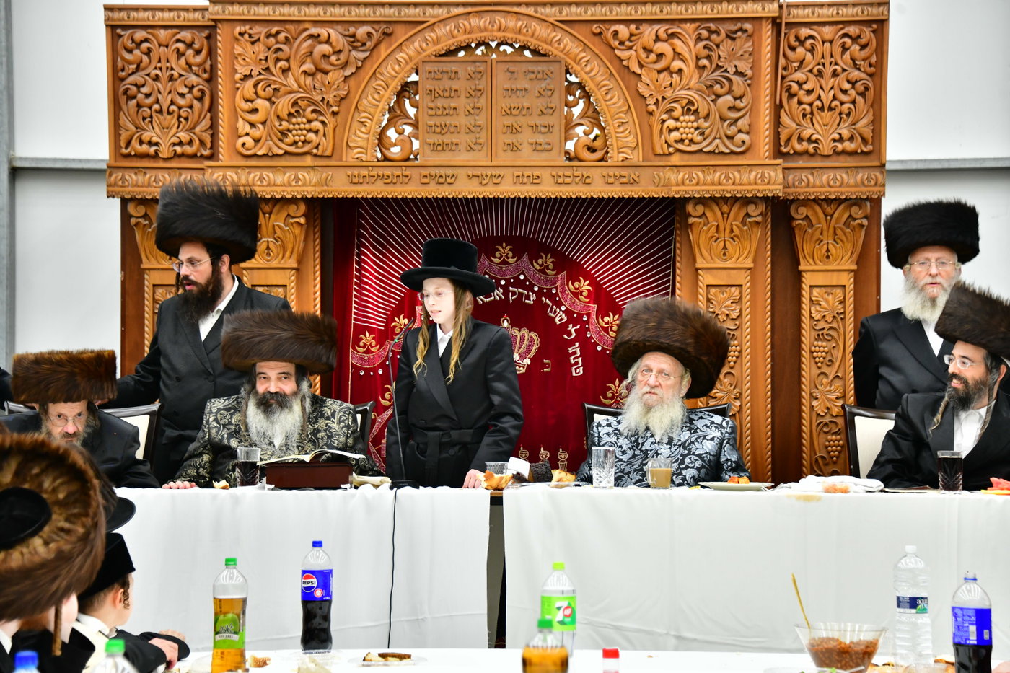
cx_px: 505
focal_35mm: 98
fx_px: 2749
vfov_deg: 14.0
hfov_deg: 20.8
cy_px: 336
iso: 2000
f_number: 5.6
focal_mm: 98
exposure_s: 1/200
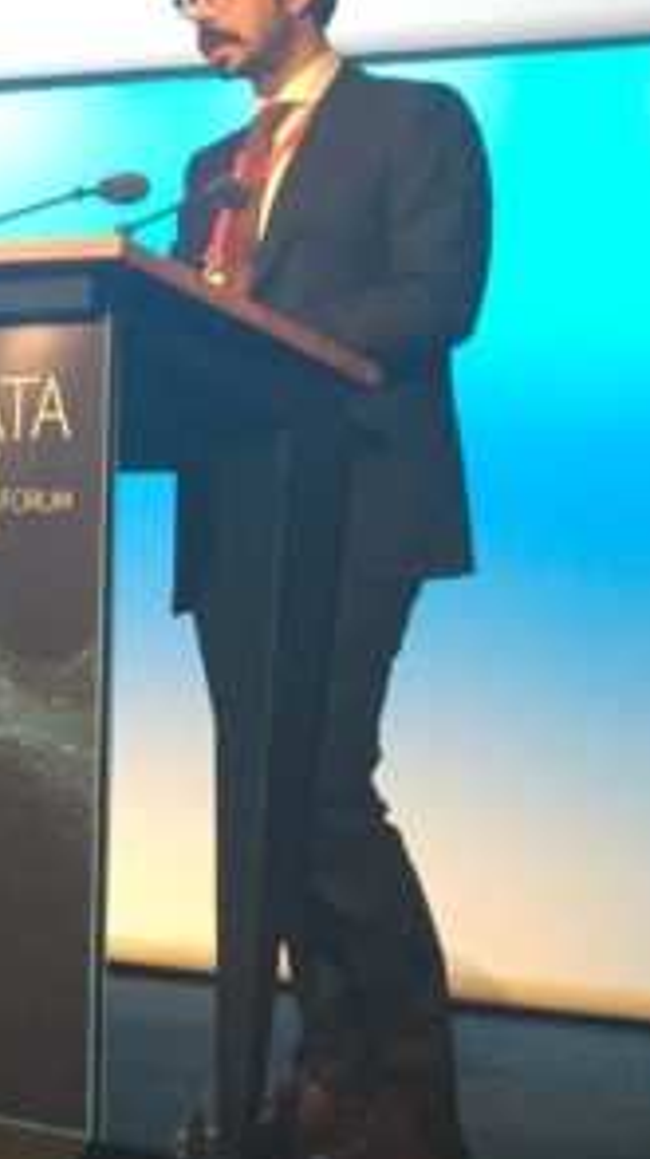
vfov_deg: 19.0
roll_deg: -4.5
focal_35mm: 110
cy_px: 20
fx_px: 3376
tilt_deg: +9.9
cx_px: -737
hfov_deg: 10.0
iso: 64
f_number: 2.2
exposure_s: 1/33
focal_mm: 4.15
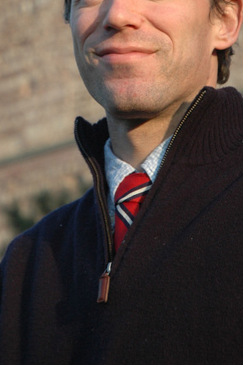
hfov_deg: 8.1
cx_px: 85
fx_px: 1725
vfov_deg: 12.0
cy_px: 32
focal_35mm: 170
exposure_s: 1/640
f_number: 4.5
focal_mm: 62
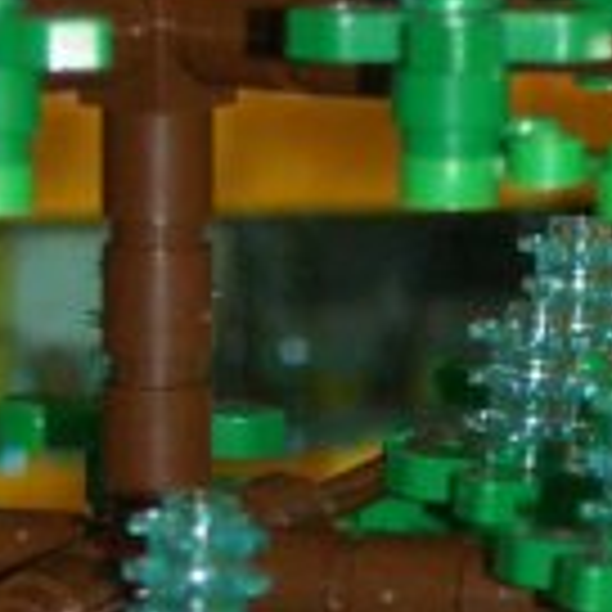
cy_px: 513
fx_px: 10781
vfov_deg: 3.3
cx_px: 140
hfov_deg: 3.3
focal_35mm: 539
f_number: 3.2
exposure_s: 1/80
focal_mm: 20.69
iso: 200
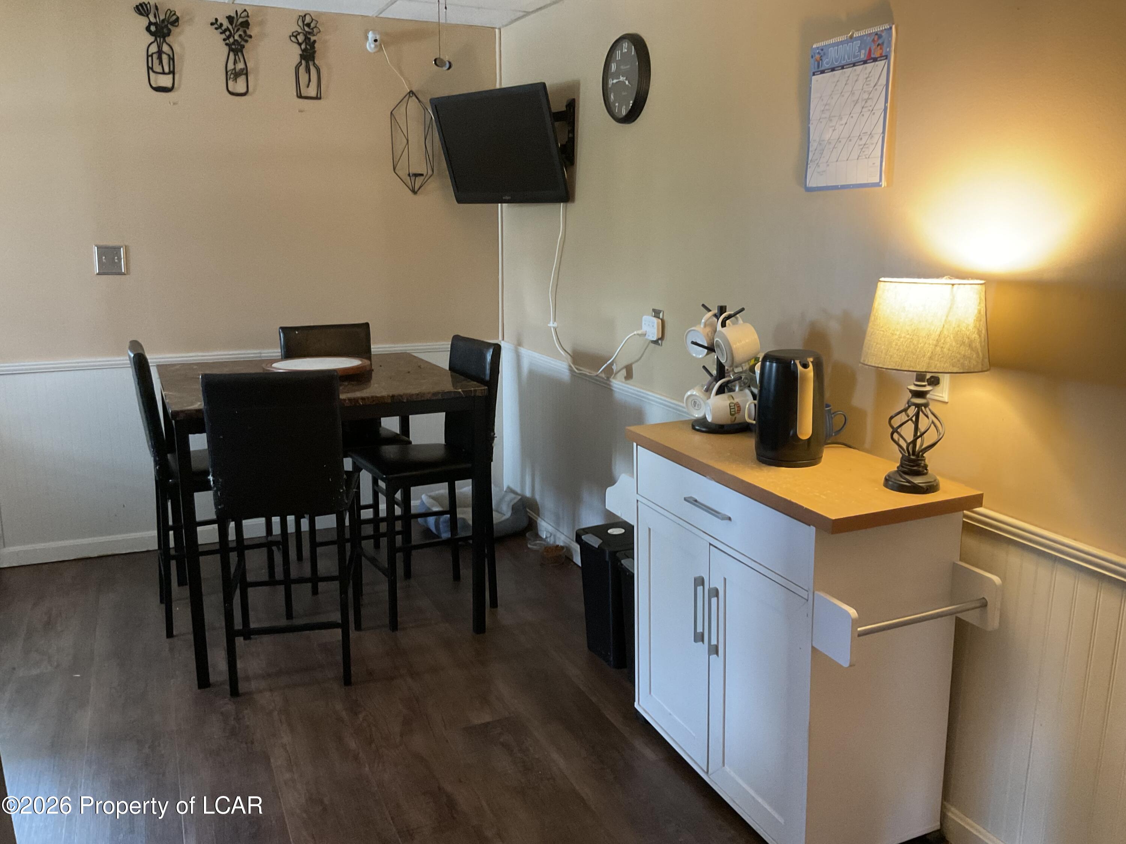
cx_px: 563
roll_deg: -0.4
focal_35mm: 29
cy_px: 422
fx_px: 943
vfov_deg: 48.2
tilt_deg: -12.9
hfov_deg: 61.7
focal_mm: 3
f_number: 1.8
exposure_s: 1/40
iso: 320
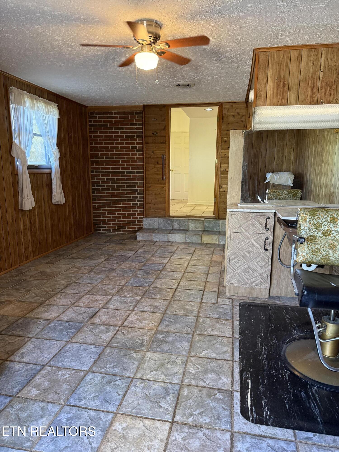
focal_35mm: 24
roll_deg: -0.3
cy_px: 226
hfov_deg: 56.8
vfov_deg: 71.6
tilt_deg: -9.6
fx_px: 313
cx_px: 170
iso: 320
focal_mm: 6.76
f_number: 1.78
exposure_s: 1/60
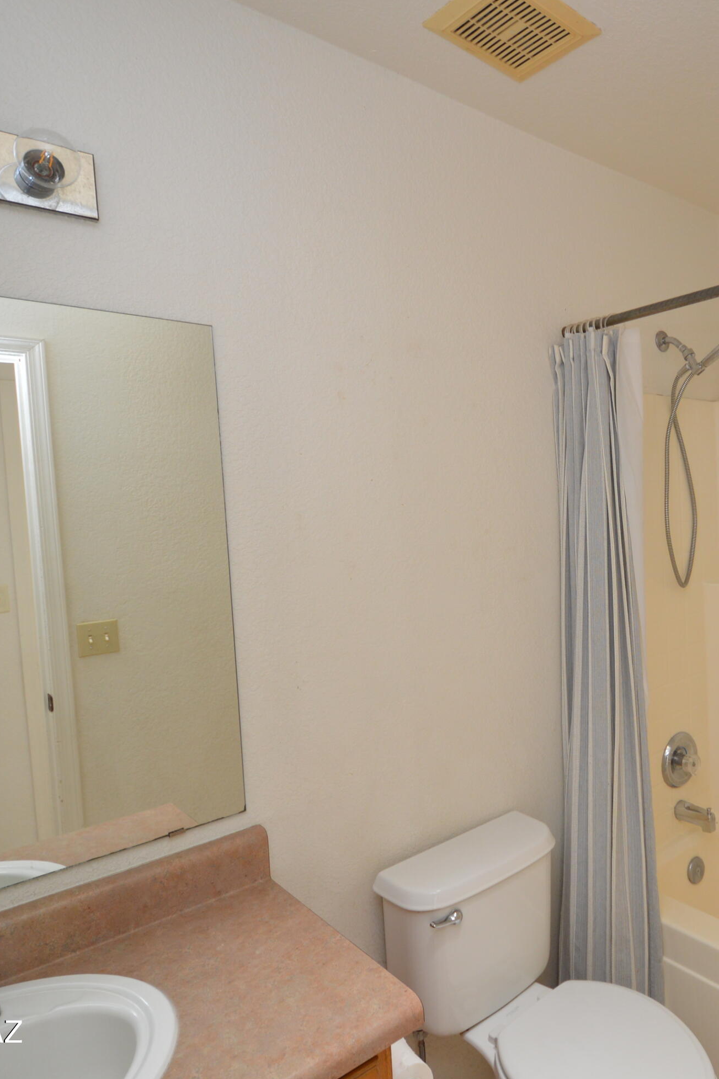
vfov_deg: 76.1
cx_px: 629
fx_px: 689
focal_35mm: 23
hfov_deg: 49.8
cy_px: 531
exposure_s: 1/60
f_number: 4
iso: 400
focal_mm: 10
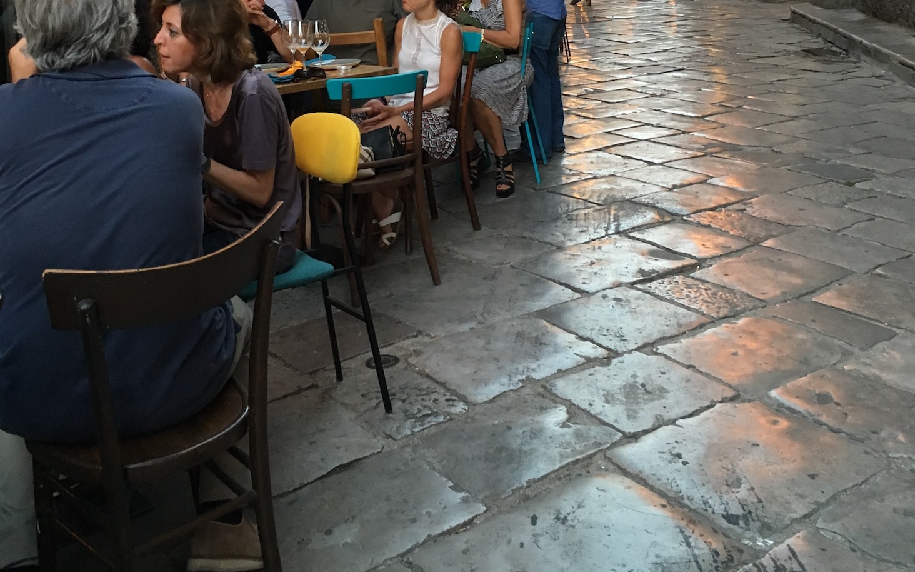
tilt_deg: -4.2
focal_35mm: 42
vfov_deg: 29.1
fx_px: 1047
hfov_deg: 47.2
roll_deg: +1.4
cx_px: 459
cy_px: 37
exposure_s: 1/33
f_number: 2.2
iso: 160
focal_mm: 4.15
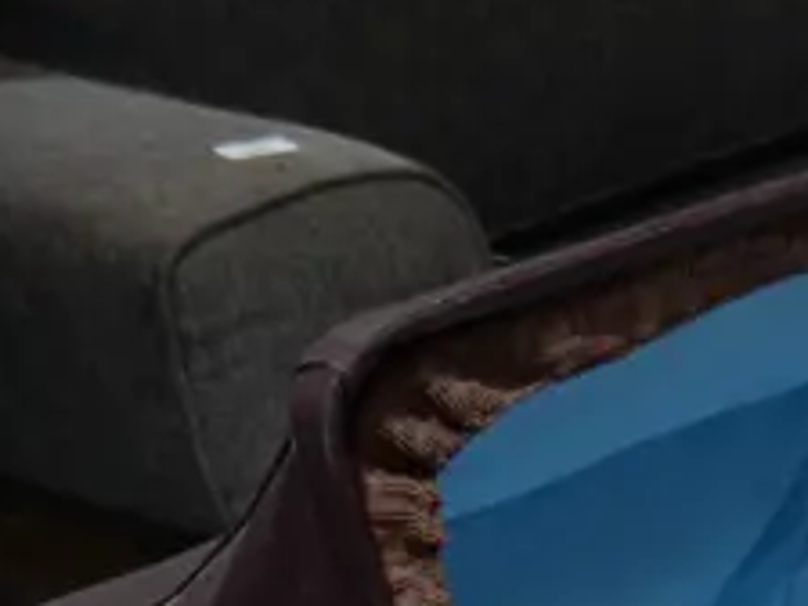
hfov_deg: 14.0
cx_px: 1374
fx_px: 2988
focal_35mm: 128
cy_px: 1376
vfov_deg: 10.3
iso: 200
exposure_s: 1/60
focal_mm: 14
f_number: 3.5
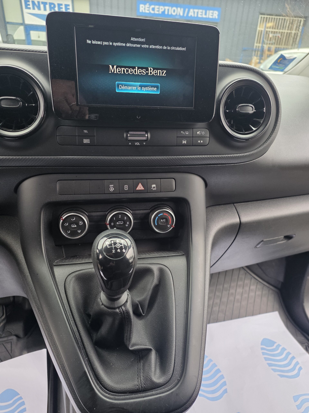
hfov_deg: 58.9
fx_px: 274
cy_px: 206
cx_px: 154
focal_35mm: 23
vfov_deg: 73.9
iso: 125
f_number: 1.7
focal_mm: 6.25
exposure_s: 1/180
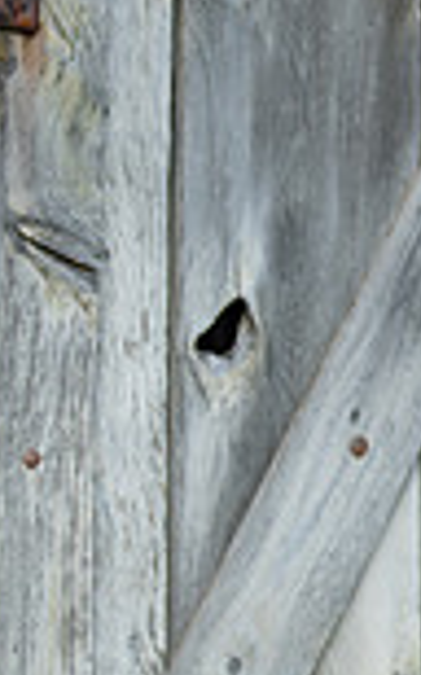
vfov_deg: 9.2
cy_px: 326
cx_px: 1104
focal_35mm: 229
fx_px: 4212
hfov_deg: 5.5
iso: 125
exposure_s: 1/2000
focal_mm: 50
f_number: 1.2
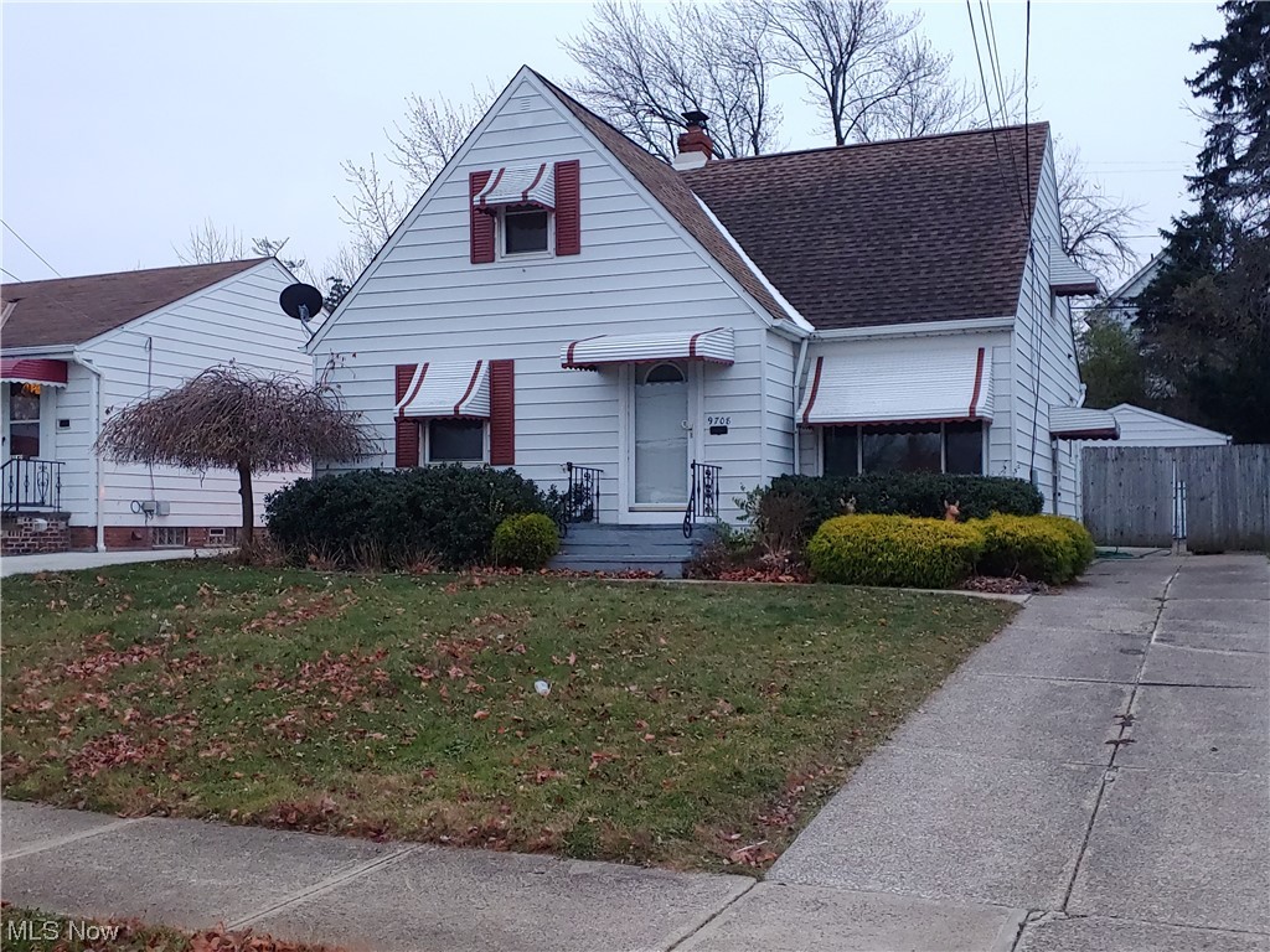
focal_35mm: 37
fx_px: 1357
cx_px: 635
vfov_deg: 38.7
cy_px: 476
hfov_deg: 50.1
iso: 200
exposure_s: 1/20
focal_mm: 4.23
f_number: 1.5
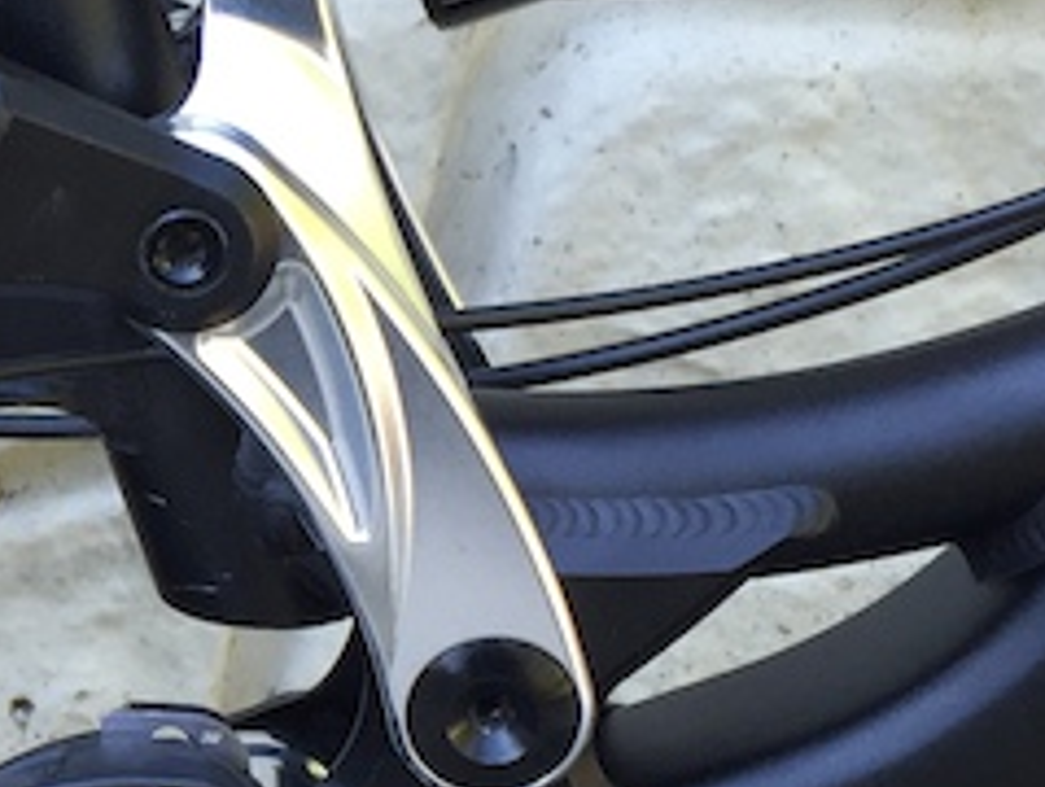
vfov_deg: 12.0
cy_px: 538
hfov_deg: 15.1
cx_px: -363
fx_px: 3749
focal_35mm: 124
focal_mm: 4.15
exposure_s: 1/60
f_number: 2.2
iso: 32
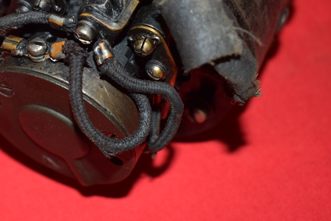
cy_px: 54
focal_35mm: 87
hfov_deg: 23.2
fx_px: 798
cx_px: 80
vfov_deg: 15.7
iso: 640
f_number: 5
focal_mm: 35
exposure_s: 1/160
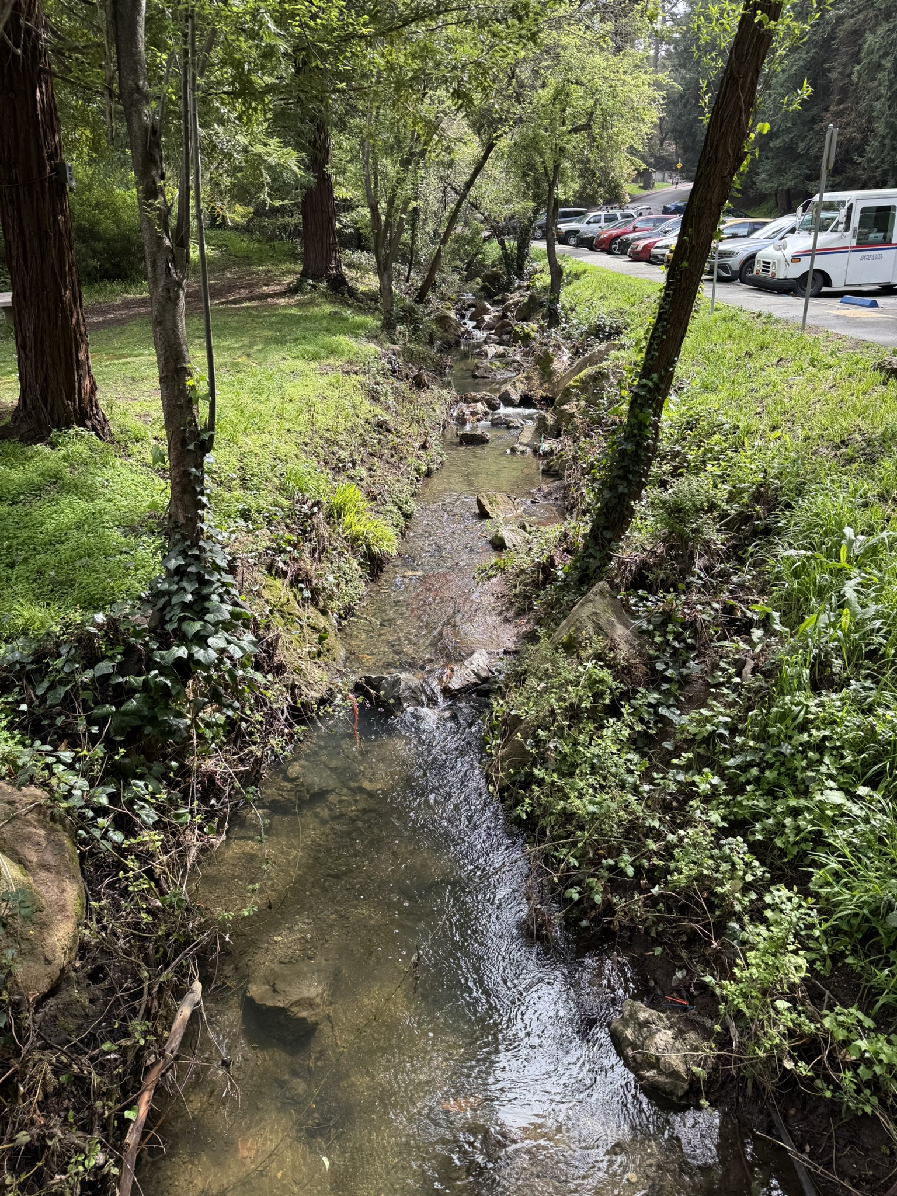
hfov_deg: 56.8
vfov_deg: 71.6
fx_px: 829
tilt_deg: -22.6
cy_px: 598
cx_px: 448
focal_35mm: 24
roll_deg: +0.6
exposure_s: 1/602
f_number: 1.78
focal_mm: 6.76
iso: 80
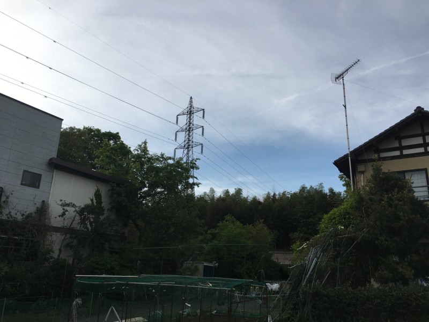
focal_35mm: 29
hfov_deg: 61.7
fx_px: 359
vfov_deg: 48.2
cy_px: 161
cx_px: 214
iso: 25
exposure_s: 1/1972
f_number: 2.2
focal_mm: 4.15
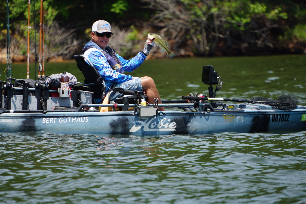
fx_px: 3825
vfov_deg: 3.1
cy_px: 102
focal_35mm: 450
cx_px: 153
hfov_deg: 4.6
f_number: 6.3
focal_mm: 300
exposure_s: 1/500
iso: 200
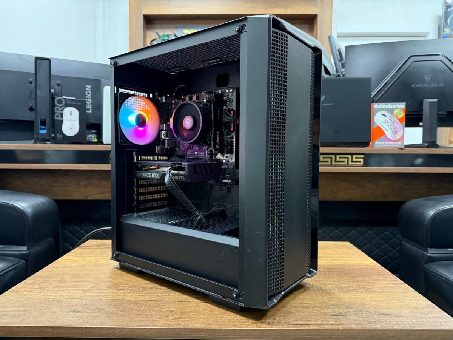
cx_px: 226
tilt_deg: -2.6
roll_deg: -0.4
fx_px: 314
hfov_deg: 71.6
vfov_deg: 56.8
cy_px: 170
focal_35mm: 24
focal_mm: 6.76
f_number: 1.78
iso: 640
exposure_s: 1/50
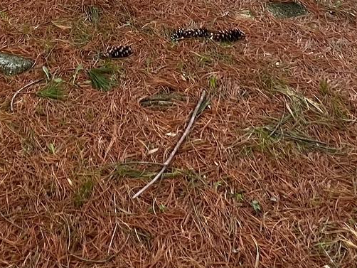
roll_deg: -0.1
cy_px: -262
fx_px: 547
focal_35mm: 53
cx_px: 114
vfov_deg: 18.5
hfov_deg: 35.7
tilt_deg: -4.9
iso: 32
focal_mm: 1.57
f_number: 1.8
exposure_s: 1/217
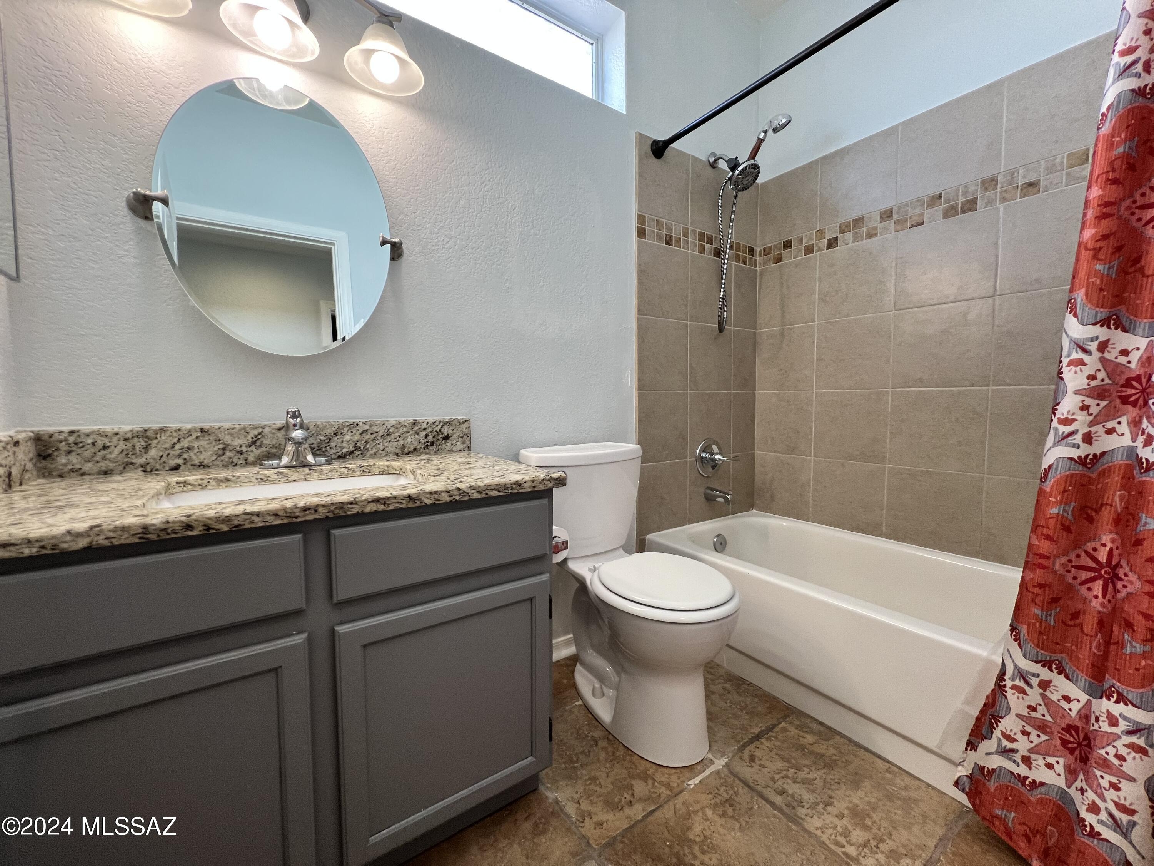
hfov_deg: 106.2
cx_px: 577
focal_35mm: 13
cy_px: 433
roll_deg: +1.0
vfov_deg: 89.9
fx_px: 433
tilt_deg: -4.0
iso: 100
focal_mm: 1.57
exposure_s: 1/120
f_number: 1.8
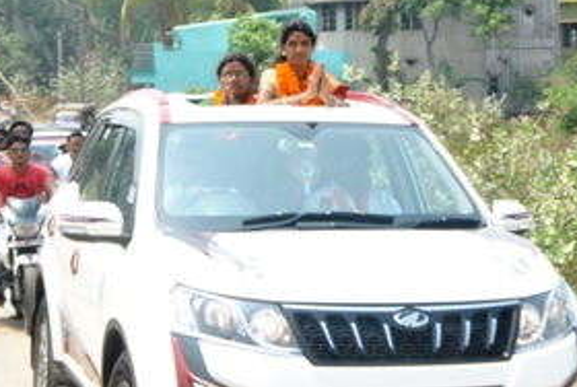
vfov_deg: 11.9
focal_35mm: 115
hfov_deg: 17.7
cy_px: 86
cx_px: 400
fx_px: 1847
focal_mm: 48
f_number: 32
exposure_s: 1/60
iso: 1100
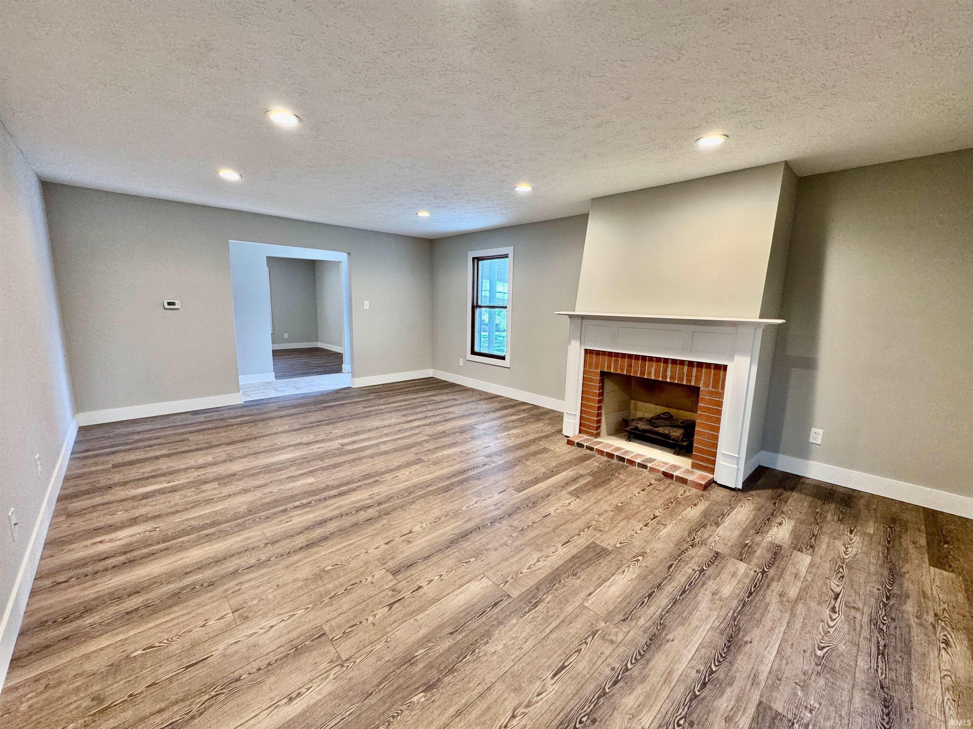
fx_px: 394
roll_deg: -1.4
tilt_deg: -9.9
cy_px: 364
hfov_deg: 102.1
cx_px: 486
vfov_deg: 85.7
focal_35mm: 14
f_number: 2.2
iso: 160
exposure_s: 1/60
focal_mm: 2.22
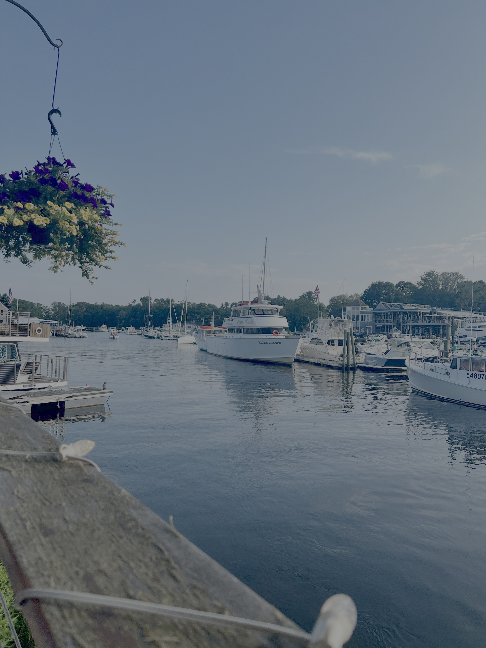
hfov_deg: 53.1
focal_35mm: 26
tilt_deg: +1.8
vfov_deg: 67.3
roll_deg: -0.2
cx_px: 243
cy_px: 324
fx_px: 487
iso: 50
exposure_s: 1/3165
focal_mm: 5.7
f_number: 1.5
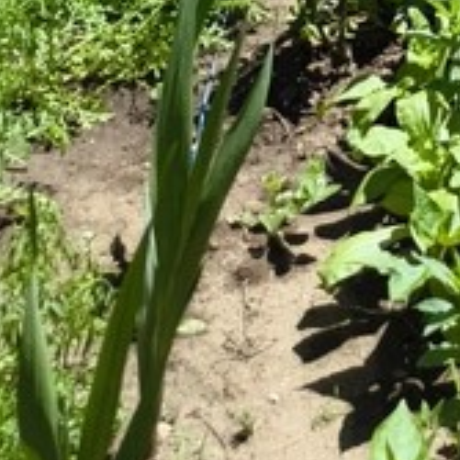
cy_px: -667
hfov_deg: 11.5
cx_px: 1044
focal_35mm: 130
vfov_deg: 11.1
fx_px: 1954
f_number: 1.9
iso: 50
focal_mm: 6.92
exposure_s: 1/2945
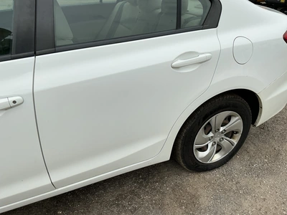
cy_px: 108
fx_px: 232
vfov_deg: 49.7
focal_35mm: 28
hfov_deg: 63.4
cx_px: 144
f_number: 1.8
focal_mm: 3
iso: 25
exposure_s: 1/1984
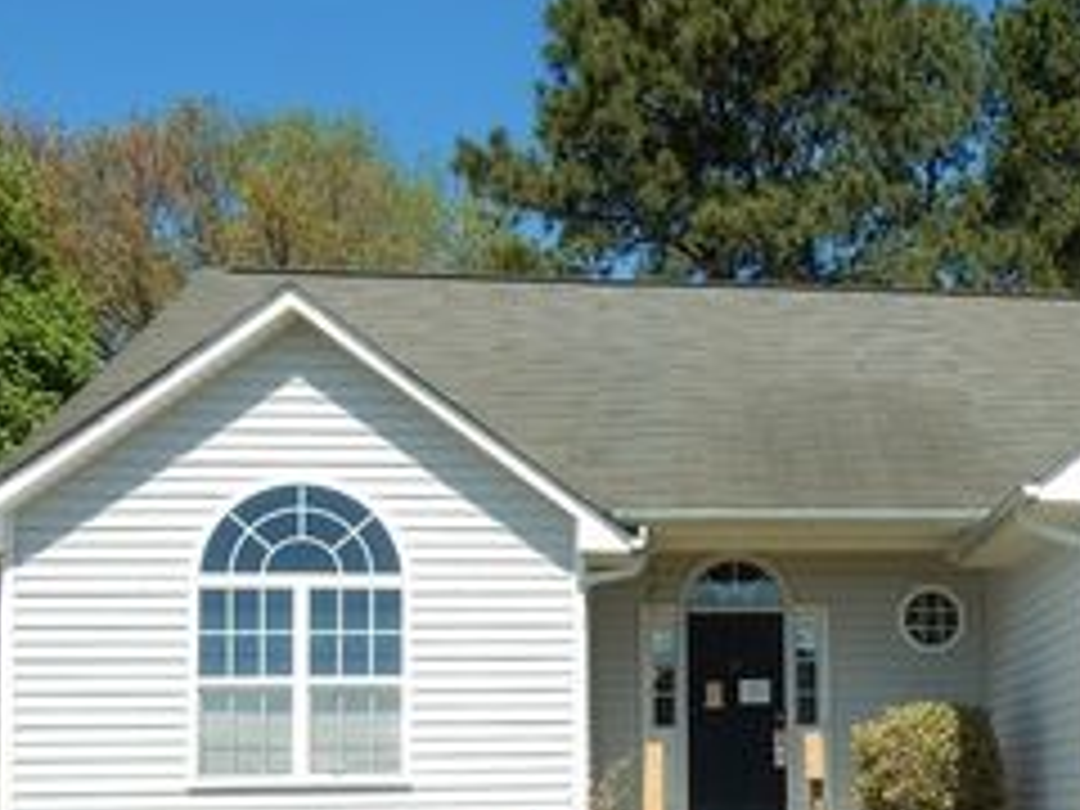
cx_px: 968
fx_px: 1622
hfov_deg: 34.8
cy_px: 718
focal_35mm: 52
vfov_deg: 27.1
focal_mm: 4.5
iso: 125
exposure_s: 1/1000
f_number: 4
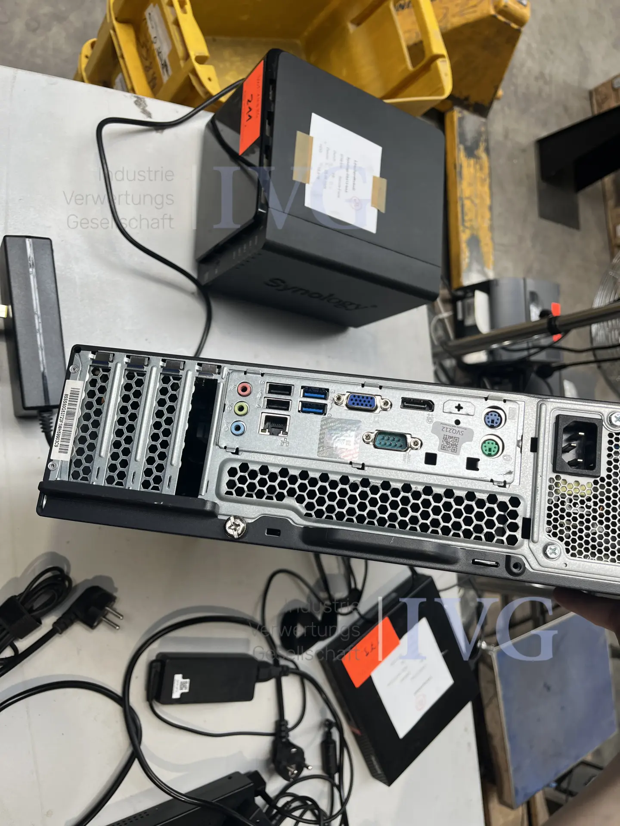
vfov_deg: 67.3
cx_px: 310
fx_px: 621
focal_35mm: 26
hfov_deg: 53.1
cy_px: 413
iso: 40
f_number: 1.6
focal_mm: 5.1
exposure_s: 1/122
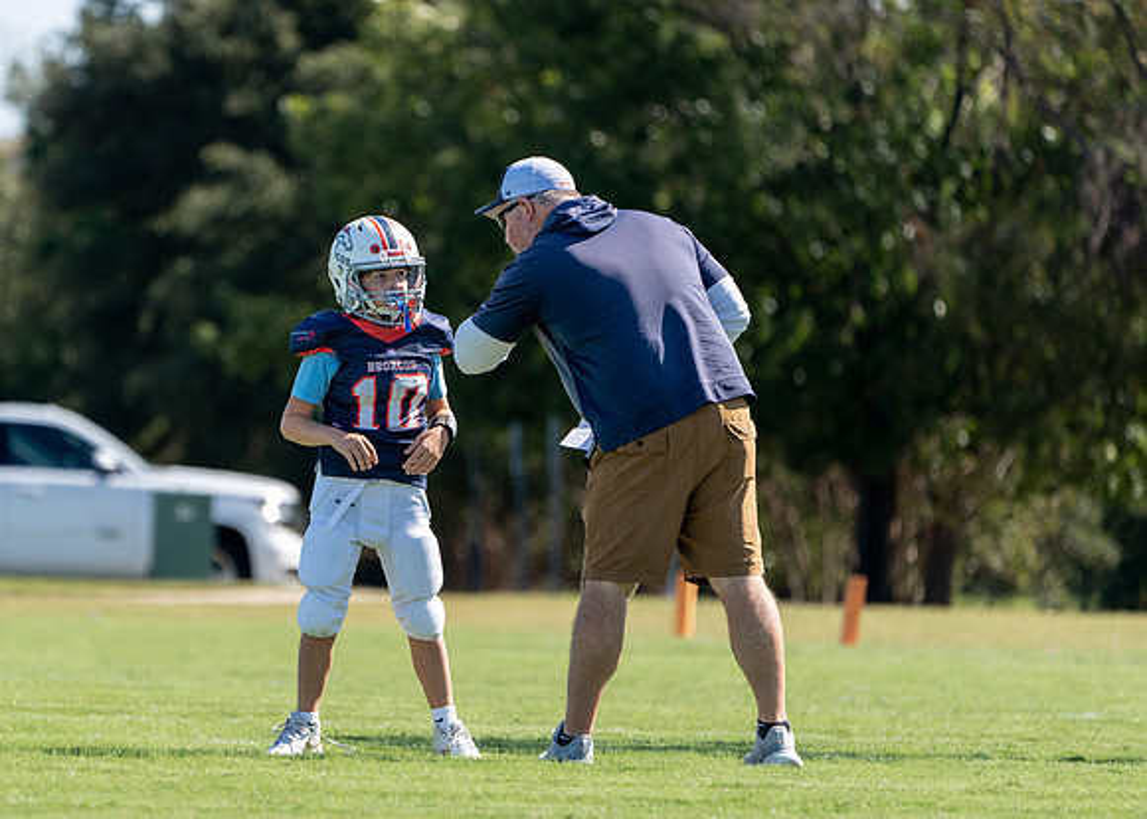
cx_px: 363
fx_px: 16916
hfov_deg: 3.9
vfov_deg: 2.8
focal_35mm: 519
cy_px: 436
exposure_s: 1/1000
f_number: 5.6
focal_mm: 388
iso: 200
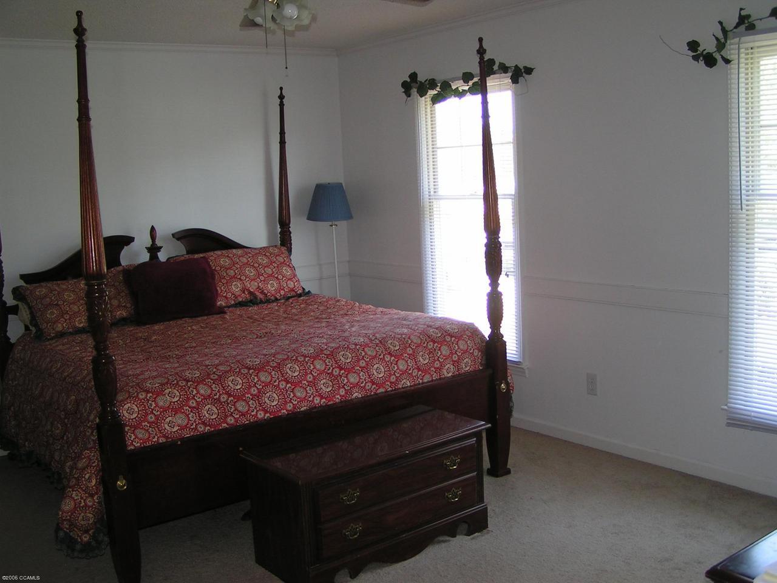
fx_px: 853
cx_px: 388
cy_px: 292
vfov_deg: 37.7
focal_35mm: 38
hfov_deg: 49.0
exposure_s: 1/40
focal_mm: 5.8
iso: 50
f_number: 2.8
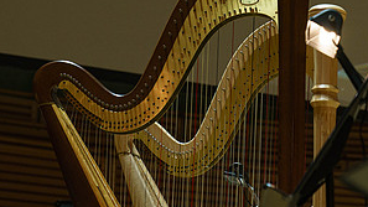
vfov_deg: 8.7
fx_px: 1356
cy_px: 45
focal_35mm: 139
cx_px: 268
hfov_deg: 15.4
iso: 2500
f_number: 4
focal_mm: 68
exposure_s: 1/200
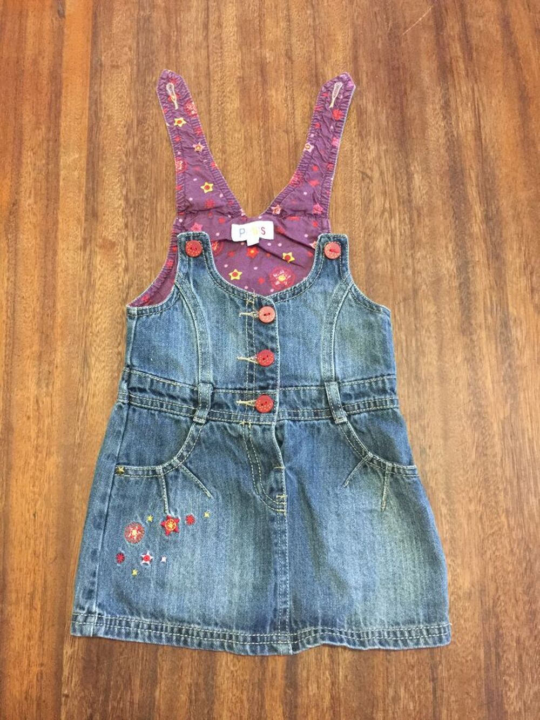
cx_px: 270
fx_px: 603
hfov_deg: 48.2
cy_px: 360
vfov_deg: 61.7
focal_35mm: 29
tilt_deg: -78.5
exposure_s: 1/8
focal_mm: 4.15
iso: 200
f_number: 2.2
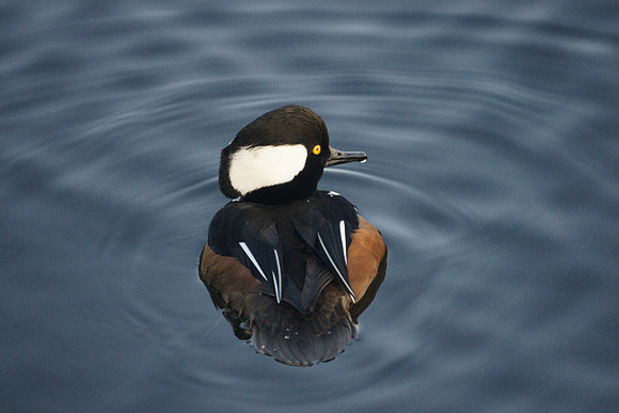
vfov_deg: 1.8
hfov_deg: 2.7
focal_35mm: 750
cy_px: 206
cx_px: 310
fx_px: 12898
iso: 1600
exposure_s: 1/500
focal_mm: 500
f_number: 8
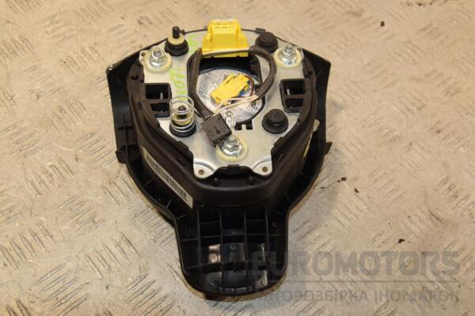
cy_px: 158
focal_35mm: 45
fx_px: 594
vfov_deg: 29.9
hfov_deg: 43.6
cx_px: 238
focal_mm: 30
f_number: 8
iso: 800
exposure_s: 1/200
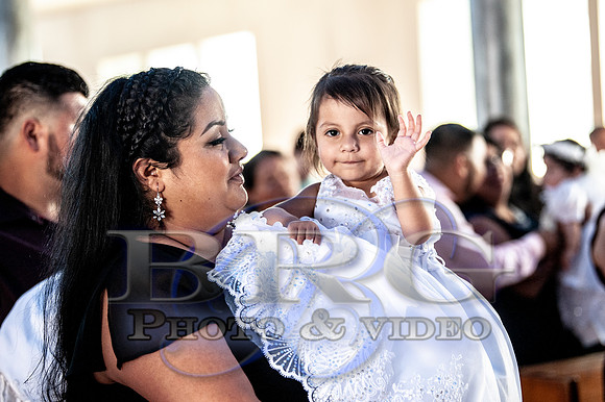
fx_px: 1590
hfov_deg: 21.5
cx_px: 302
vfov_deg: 14.4
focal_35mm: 95
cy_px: 201
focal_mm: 90
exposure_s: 1/200
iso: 2000
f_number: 2.8
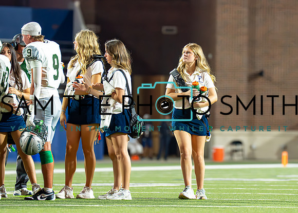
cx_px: 191
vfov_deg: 3.5
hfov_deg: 4.9
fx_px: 3512
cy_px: 94
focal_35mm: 415
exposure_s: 1/1250
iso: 3200
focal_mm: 200
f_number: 2.8
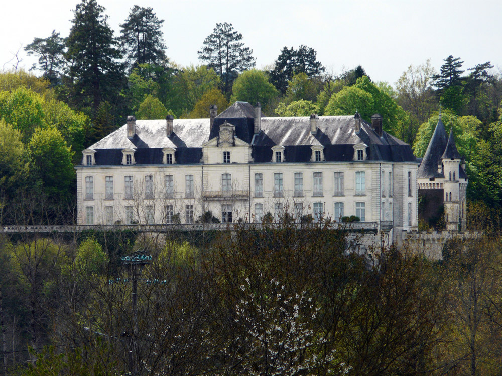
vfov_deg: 3.3
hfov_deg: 4.4
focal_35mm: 455
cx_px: 251
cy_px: 188
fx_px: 6598
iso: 100
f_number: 5.6
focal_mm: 74.8
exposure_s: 1/250
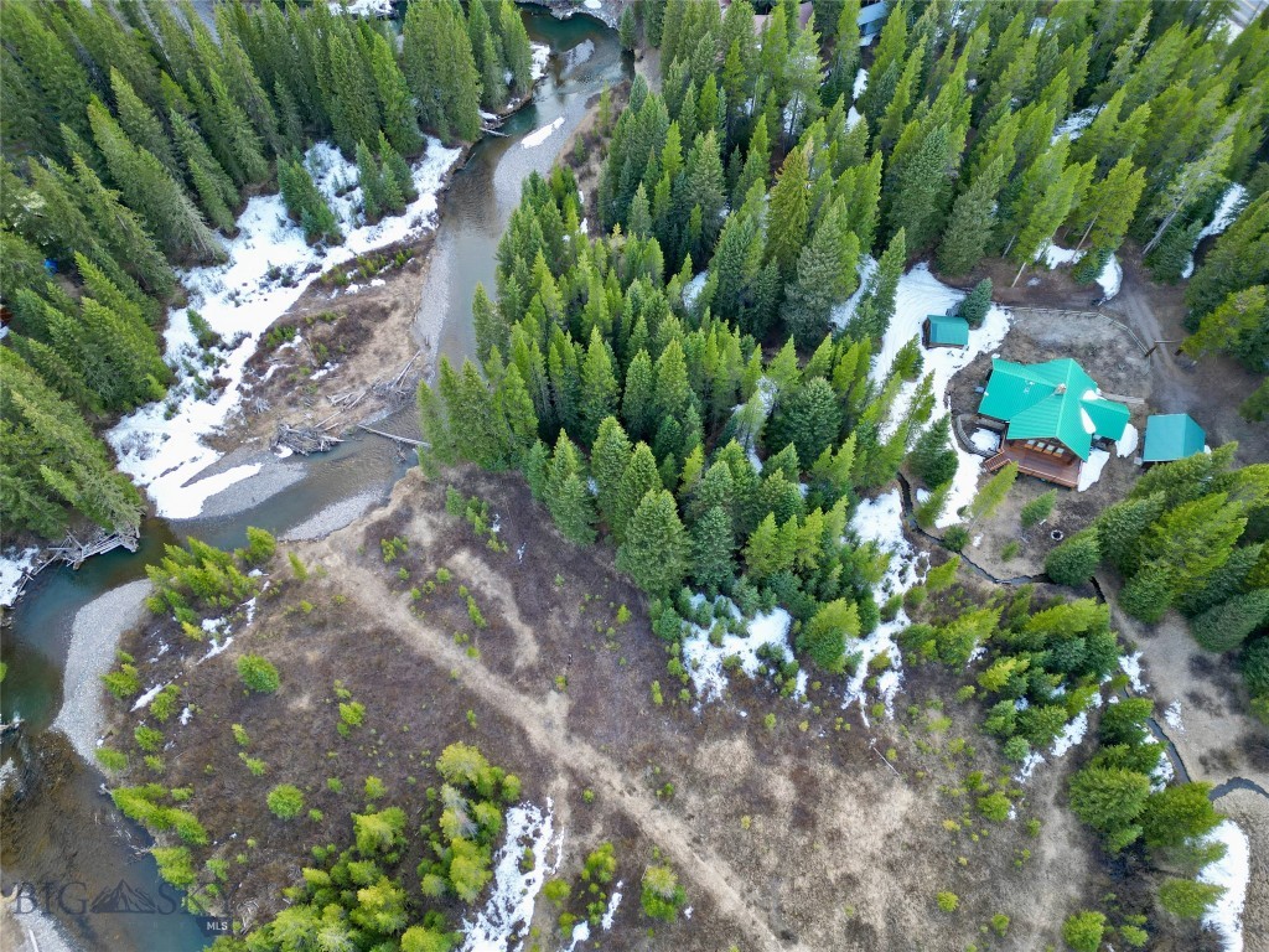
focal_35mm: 24
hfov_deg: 71.6
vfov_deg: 56.8
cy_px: 476
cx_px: 634
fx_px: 880
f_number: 1.7
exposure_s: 1/40
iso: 100
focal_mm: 6.72
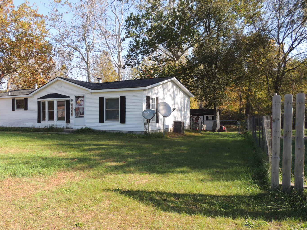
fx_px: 248
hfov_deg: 63.2
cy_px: 111
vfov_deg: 49.8
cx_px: 133
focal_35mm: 28
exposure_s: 1/400
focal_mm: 4.3
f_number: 3
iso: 100
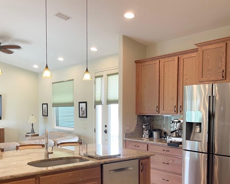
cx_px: 64
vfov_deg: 37.8
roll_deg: -0.2
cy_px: 123
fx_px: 266
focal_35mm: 39
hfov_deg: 45.5
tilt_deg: -6.3
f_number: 1.6
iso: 125
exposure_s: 1/60
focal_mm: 5.1
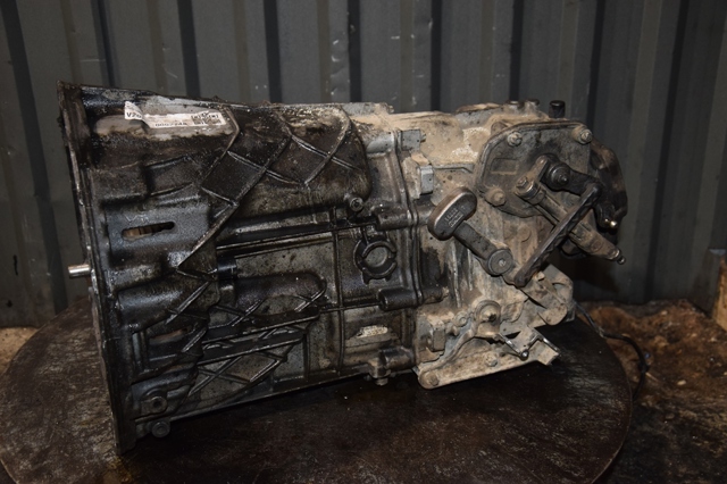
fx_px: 969
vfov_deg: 28.0
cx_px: 364
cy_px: 242
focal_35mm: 48
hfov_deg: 41.1
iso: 800
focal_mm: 32
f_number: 5
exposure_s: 1/60
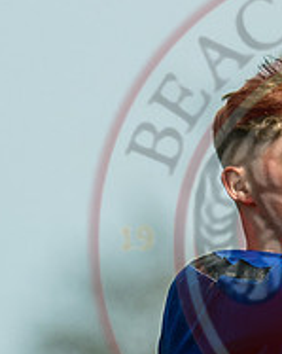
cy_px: 300
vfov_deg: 1.5
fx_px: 13951
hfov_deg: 1.2
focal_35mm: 1334
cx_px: 264
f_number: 1.8
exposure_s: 1/6400
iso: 100
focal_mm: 135
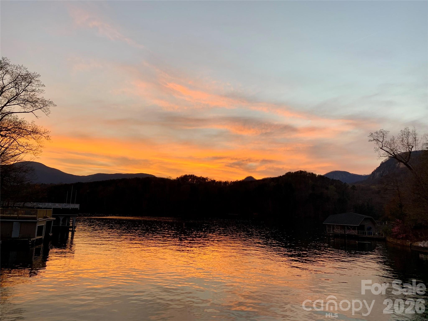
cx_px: 214
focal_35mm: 26
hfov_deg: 67.3
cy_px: 160
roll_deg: -2.2
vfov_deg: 53.1
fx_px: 321
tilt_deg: +8.9
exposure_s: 1/121
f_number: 1.8
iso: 40
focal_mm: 4.25
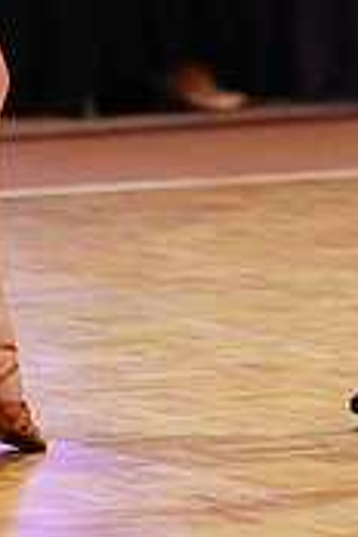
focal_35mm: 473
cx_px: 270
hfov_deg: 2.9
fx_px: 7055
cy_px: -148
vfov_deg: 4.3
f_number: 2.8
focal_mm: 142
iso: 3200
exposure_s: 1/250
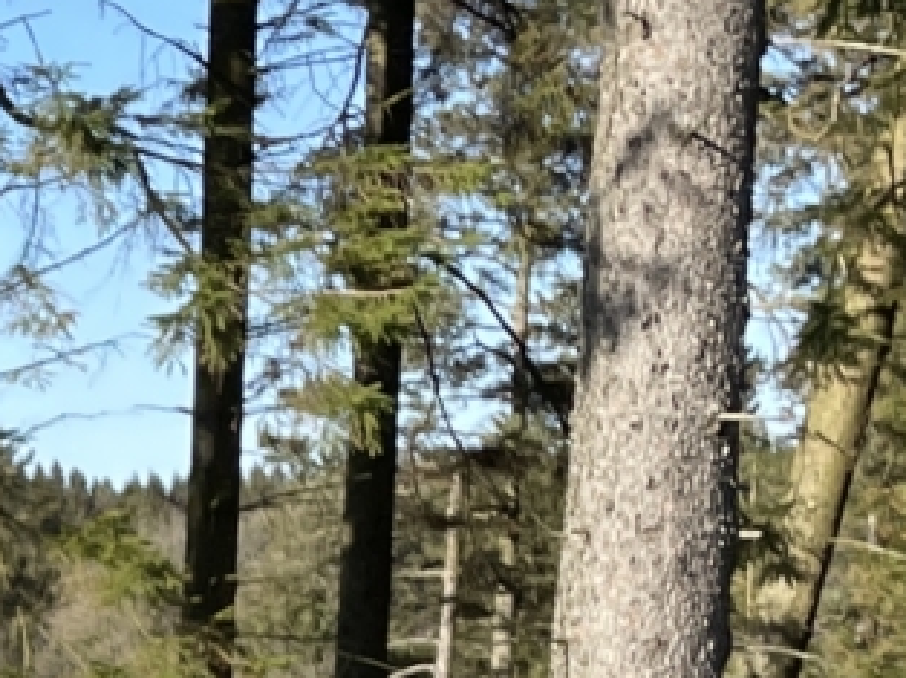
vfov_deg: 8.7
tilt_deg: -10.5
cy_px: 1457
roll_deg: +0.7
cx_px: -817
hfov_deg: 11.4
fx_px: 4158
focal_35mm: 159
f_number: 1.6
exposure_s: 1/1435
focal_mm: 4.2
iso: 32
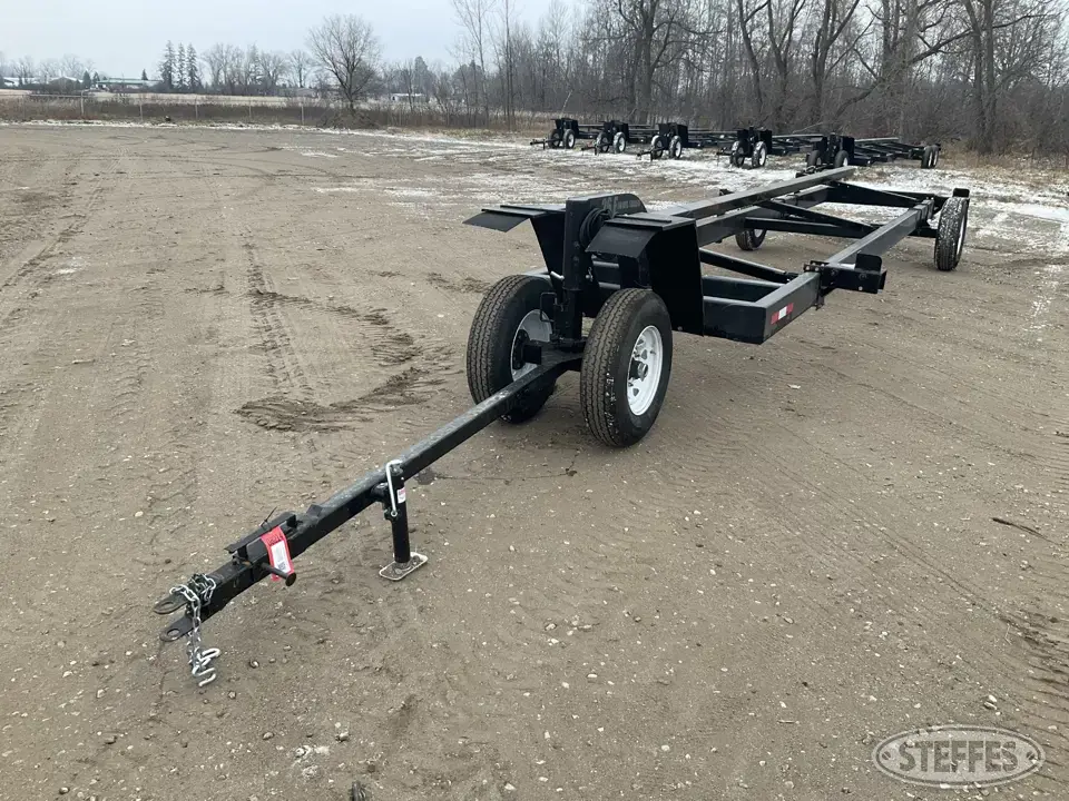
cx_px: 534
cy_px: 400
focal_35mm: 29
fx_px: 896
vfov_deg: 48.2
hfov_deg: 61.7
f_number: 1.8
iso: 20
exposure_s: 1/158
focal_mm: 3
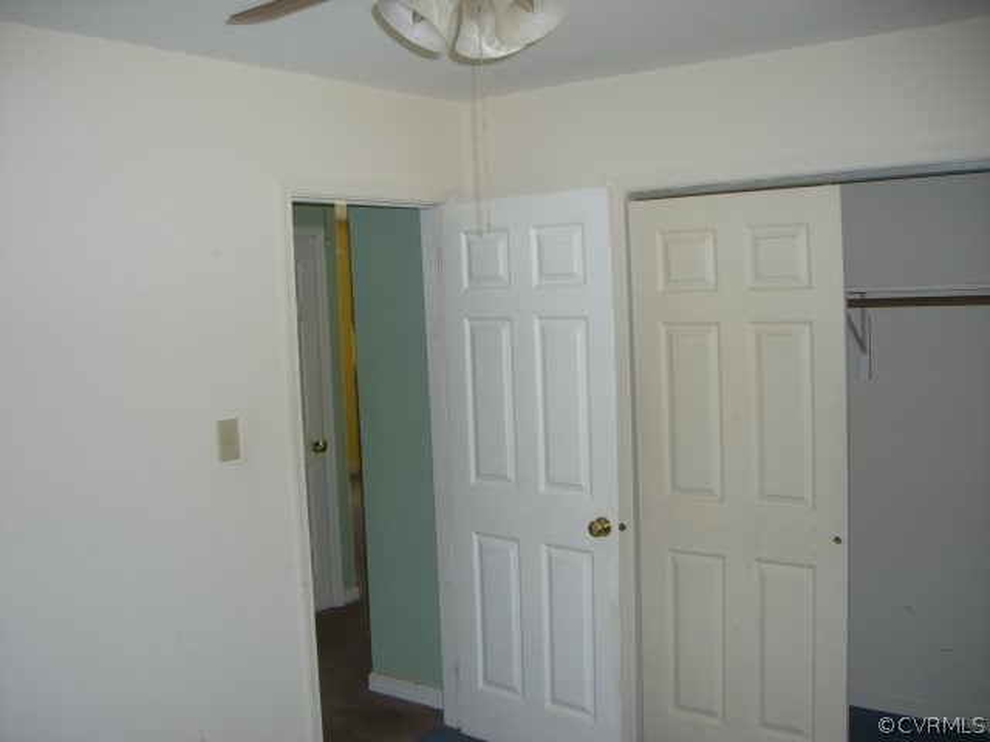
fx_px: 1087
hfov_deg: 49.0
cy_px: 371
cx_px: 495
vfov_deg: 37.7
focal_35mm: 38
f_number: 2.7
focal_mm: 6.2
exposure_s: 1/60
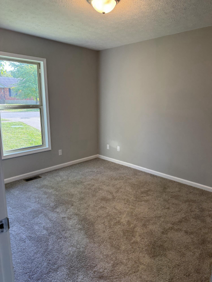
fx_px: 196
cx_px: 106
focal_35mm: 24
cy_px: 141
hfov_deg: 56.8
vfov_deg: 71.6
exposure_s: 1/120
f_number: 1.78
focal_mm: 6.76
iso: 160
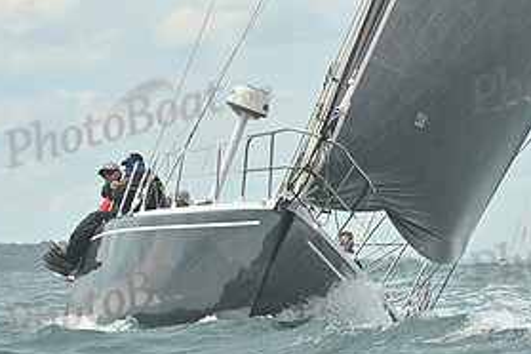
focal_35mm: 374
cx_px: 373
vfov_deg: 3.7
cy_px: 366
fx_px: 5516
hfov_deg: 5.5
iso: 320
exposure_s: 1/1250
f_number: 9
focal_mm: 180
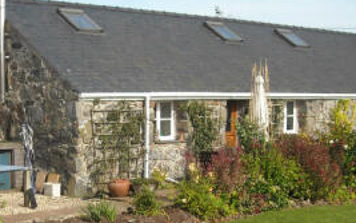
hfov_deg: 25.1
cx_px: 74
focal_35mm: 81
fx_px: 786
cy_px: 166
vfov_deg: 16.0
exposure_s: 1/239
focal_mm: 5.7
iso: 64
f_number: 5.6
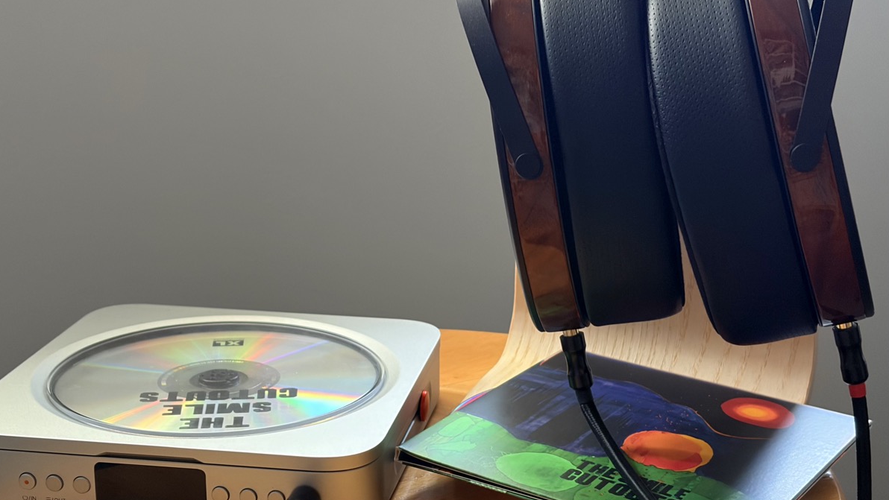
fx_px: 1344
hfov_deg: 36.6
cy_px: 327
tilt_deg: -17.5
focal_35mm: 57
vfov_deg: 21.0
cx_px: 442
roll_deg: +5.5
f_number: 1.6
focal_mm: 5.96
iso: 160
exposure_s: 1/40
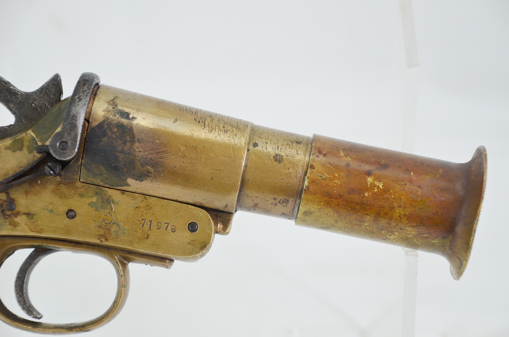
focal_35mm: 112
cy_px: 168
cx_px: 254
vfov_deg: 12.1
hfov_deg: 18.2
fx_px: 1587
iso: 800
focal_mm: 75
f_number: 5.3
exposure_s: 1/250
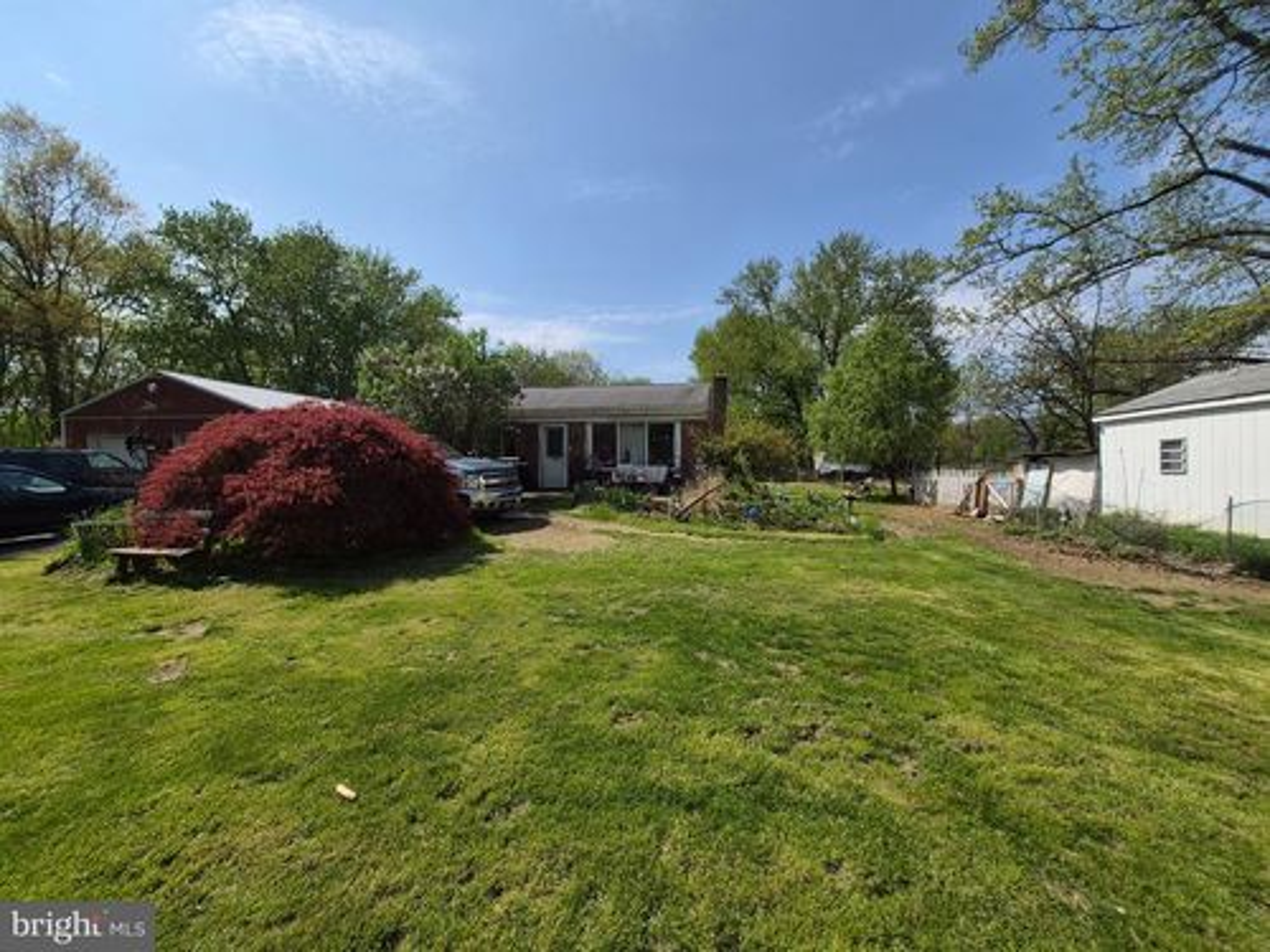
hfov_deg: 106.2
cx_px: 635
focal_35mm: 13
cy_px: 476
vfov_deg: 89.9
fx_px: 477
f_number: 2.2
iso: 40
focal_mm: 1.74
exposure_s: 1/2920
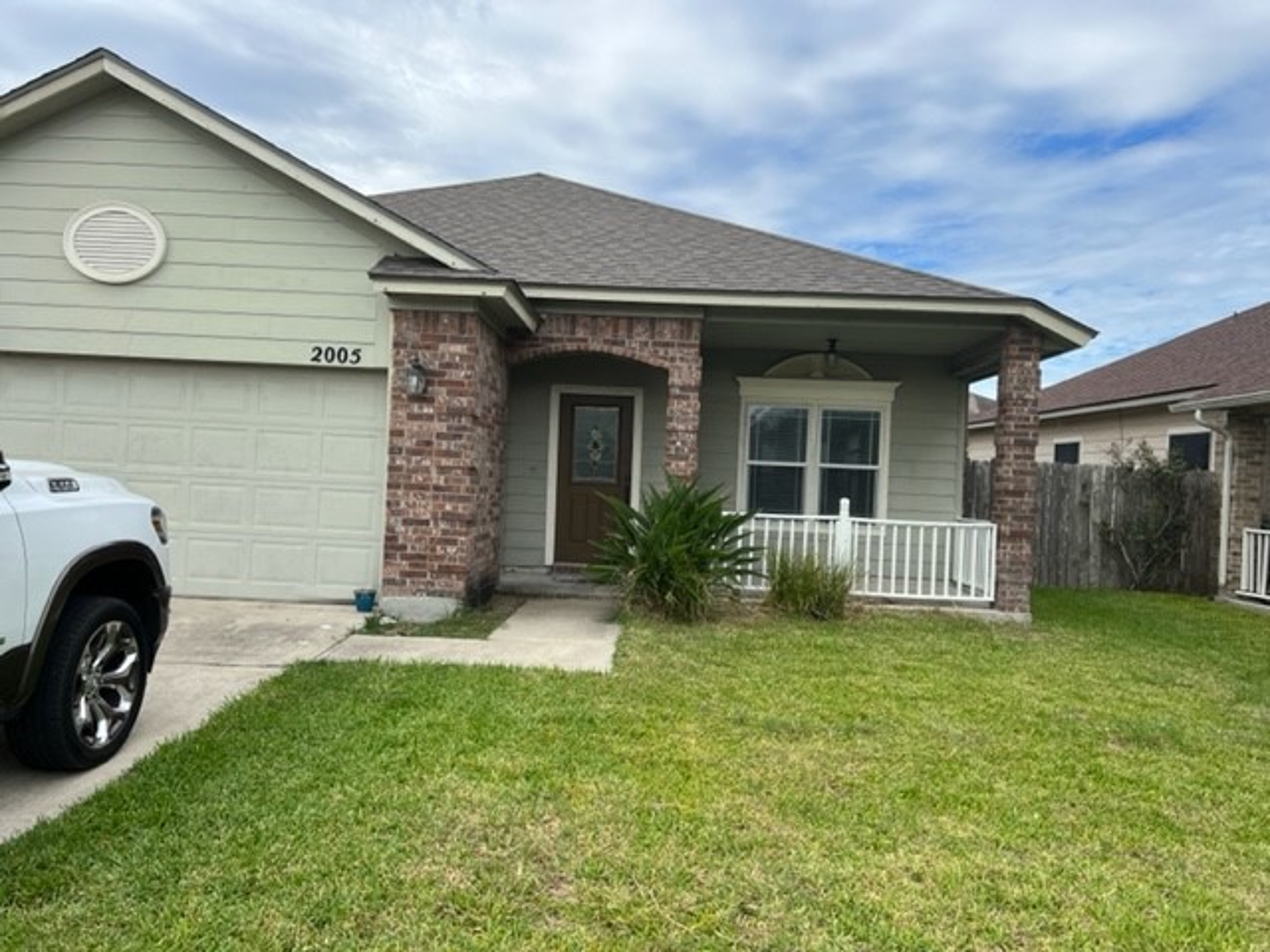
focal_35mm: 26
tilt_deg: +0.3
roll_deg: -2.9
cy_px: 476
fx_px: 954
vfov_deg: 53.1
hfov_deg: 67.3
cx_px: 635
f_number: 1.5
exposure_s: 1/3077
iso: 50
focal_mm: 5.7
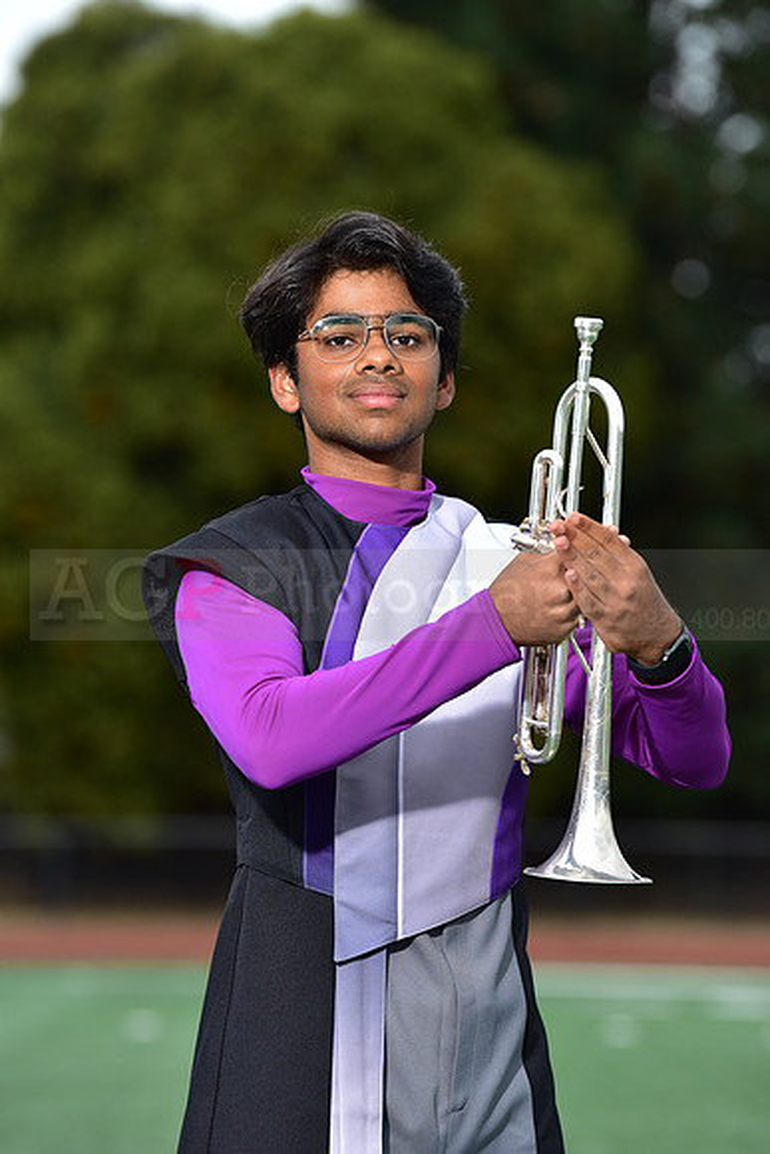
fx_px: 5611
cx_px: 385
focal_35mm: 175
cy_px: 577
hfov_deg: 7.9
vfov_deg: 11.7
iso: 500
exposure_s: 1/250
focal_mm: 175
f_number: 4.5
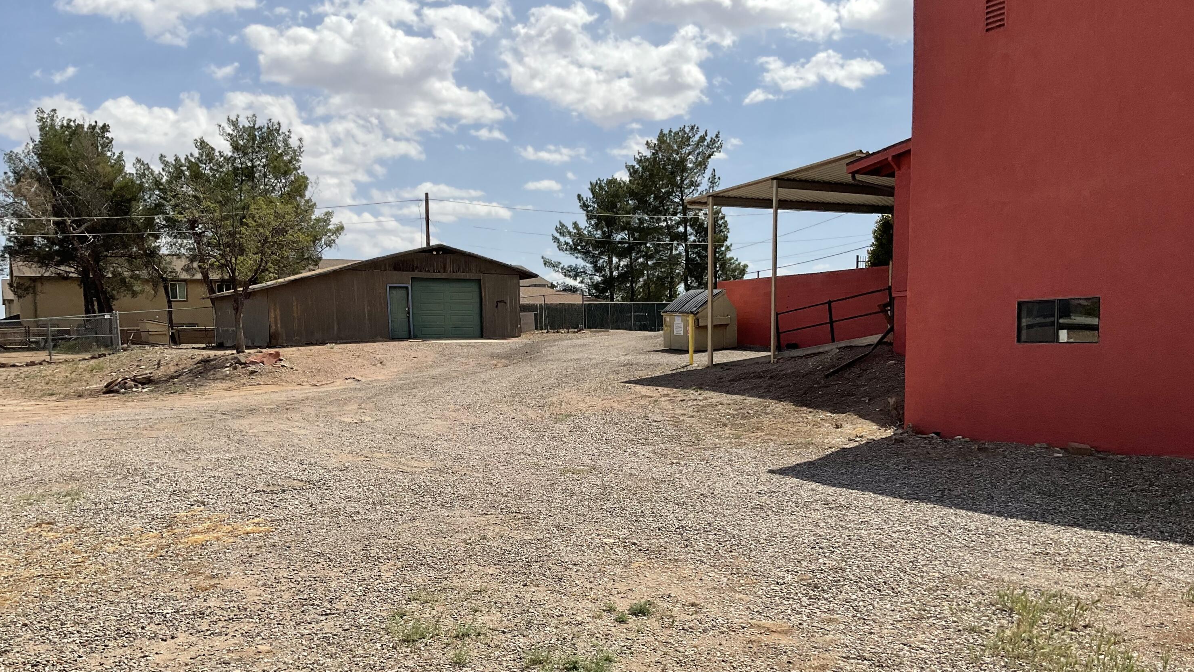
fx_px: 1013
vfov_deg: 36.3
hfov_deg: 61.0
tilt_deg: -6.0
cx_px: 595
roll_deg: +0.9
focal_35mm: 32
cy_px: 453
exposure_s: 1/2959
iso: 16
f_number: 1.8
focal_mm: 3
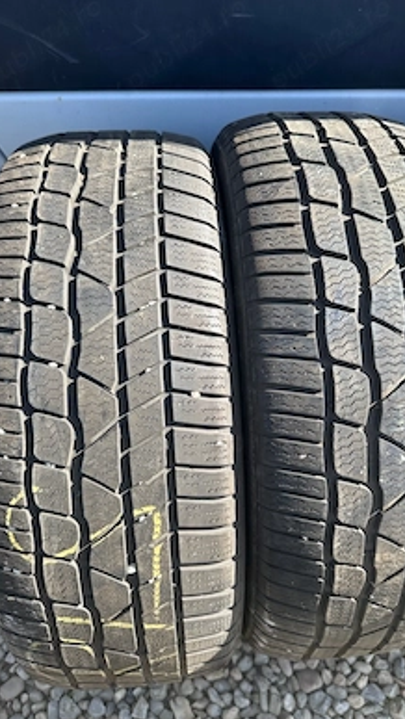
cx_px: 223
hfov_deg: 42.9
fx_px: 515
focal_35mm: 27
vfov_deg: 69.8
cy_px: 357
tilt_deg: -56.2
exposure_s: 1/864
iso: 80
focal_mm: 6.86
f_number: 1.78
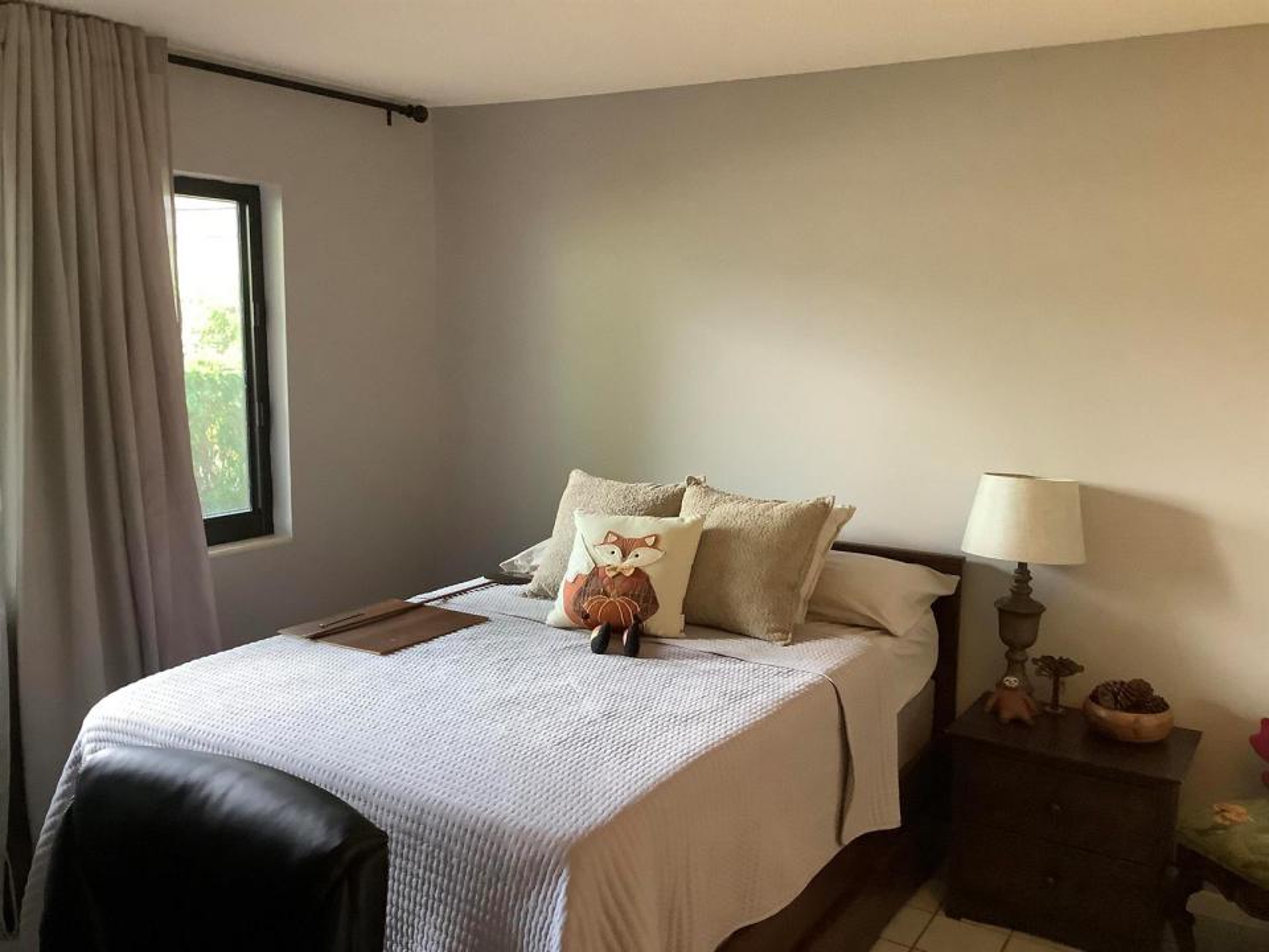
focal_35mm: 31
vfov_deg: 45.4
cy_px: 476
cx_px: 634
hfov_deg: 58.4
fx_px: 1136
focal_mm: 3.3
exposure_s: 1/50
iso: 320
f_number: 2.4
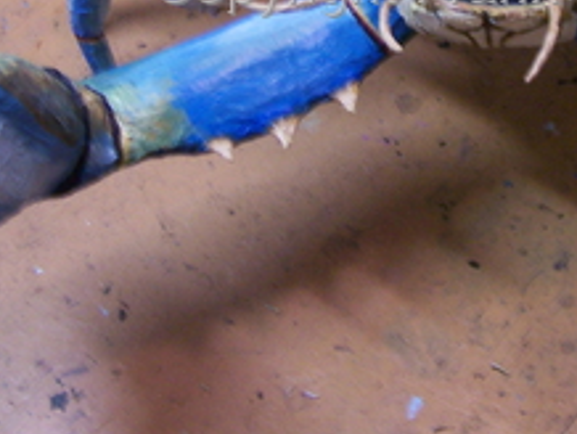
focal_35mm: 87
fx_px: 1452
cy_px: -22
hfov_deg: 22.2
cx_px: 458
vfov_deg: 16.6
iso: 140
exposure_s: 1/8
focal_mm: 6.3
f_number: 2.8
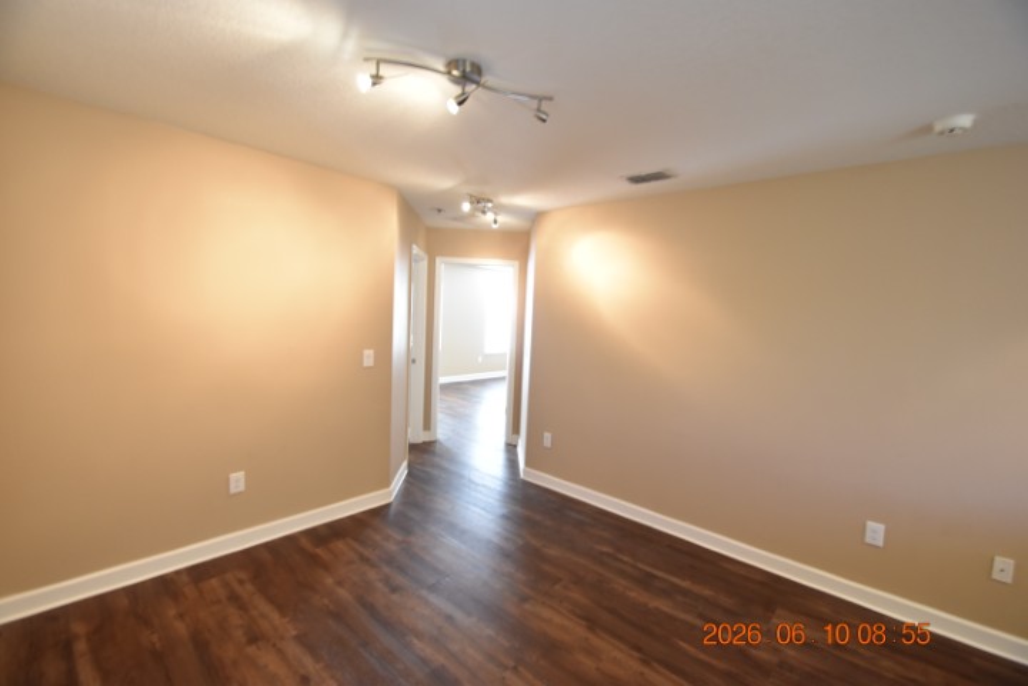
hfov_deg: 100.4
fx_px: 428
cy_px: 343
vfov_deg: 77.3
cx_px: 514
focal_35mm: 15
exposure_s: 1/20
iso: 800
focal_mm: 10
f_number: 3.5
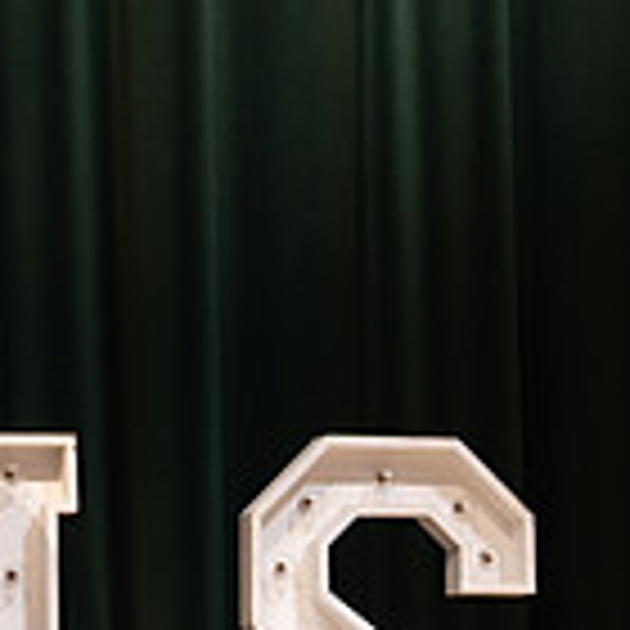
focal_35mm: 195
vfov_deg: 9.0
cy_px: 276
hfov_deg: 8.7
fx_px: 4015
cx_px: -401
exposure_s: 1/320
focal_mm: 50
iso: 500
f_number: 1.2
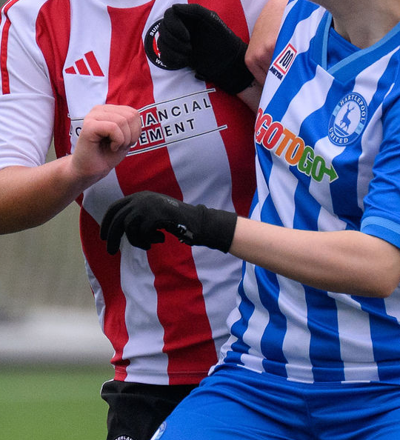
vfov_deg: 0.8
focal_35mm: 2172
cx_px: 336
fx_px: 29849
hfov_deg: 0.8
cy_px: 78
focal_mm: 400
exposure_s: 1/1000
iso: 1600
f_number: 5.6
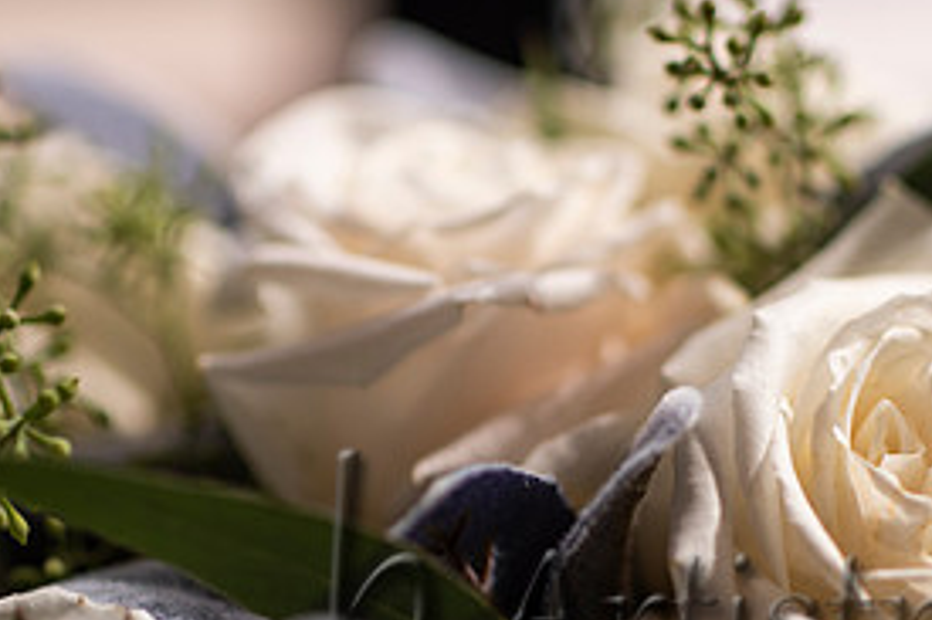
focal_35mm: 95
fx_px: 2458
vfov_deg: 14.4
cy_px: 395
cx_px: 668
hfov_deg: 21.3
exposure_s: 1/1000
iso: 125
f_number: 1.8
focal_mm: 45
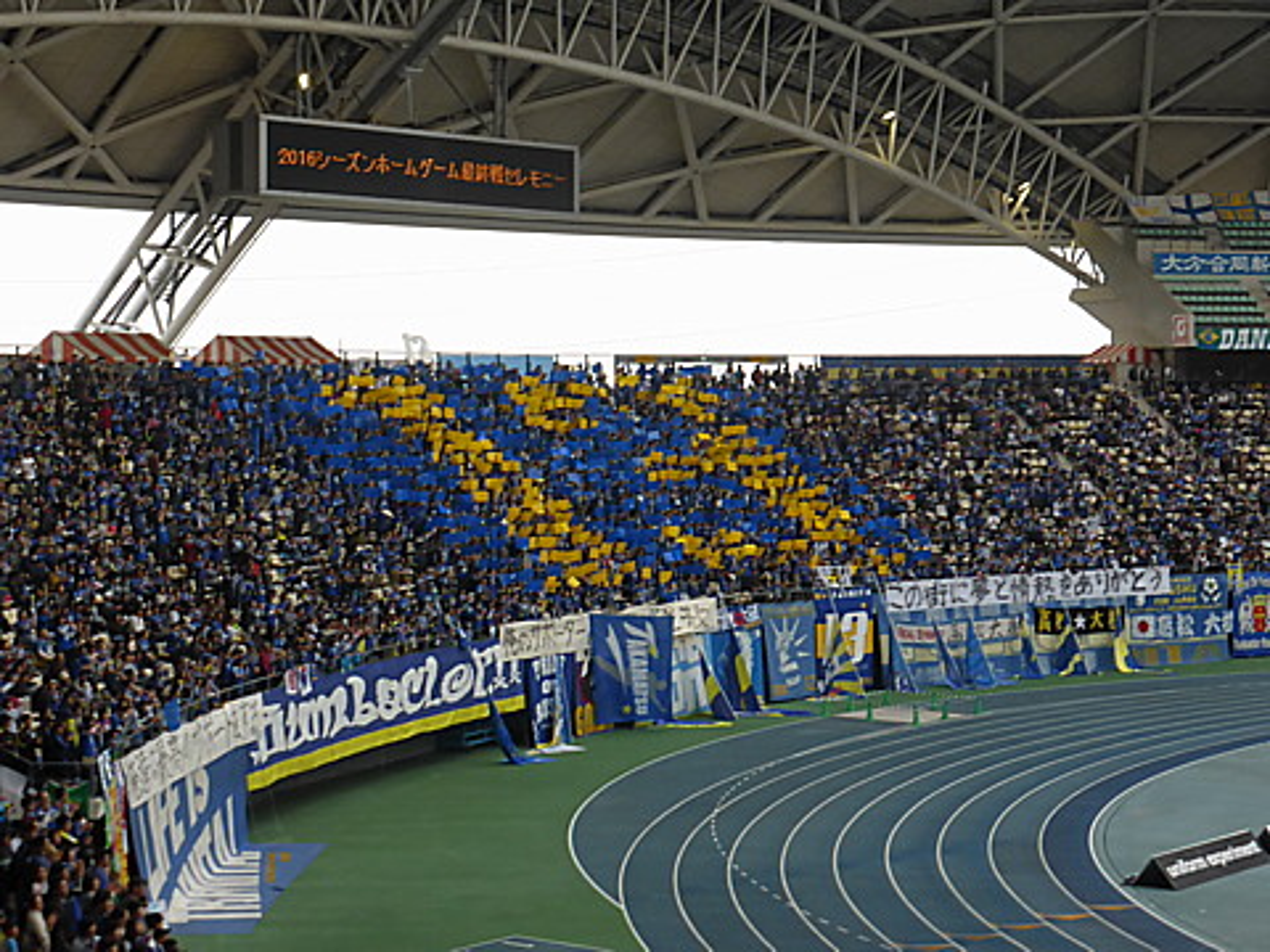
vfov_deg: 19.9
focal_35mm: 74
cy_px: 476
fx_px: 2715
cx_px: 635
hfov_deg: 26.3
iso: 250
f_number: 5
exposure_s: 1/125
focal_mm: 12.5
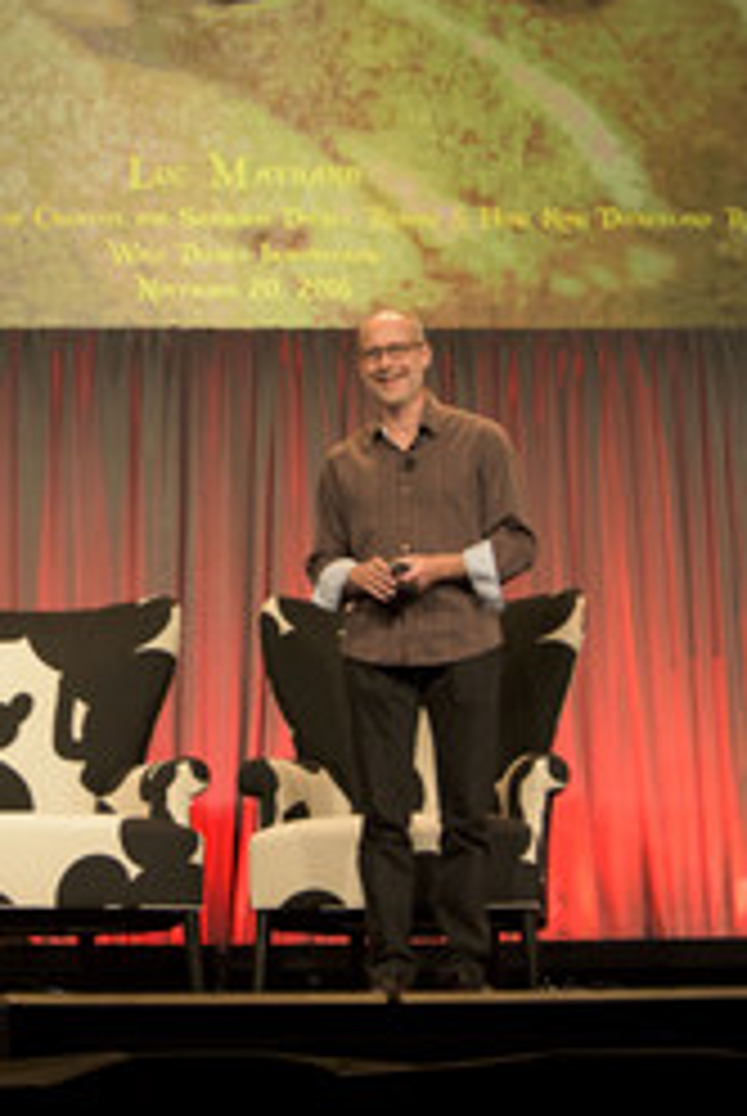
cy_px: 351
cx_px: 196
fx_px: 4252
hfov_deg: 10.0
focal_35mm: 137
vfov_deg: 14.9
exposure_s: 1/200
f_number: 4.5
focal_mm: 85
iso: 3200
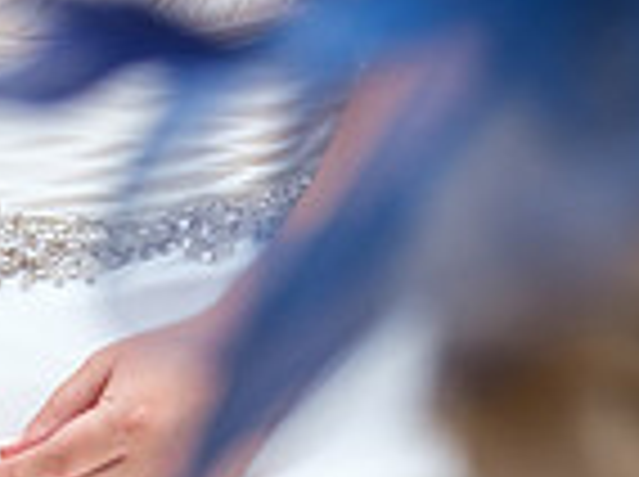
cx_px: -174
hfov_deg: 6.6
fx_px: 5510
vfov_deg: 4.9
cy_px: -367
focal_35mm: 299
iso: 400
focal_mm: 44.1
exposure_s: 1/160
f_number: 2.8
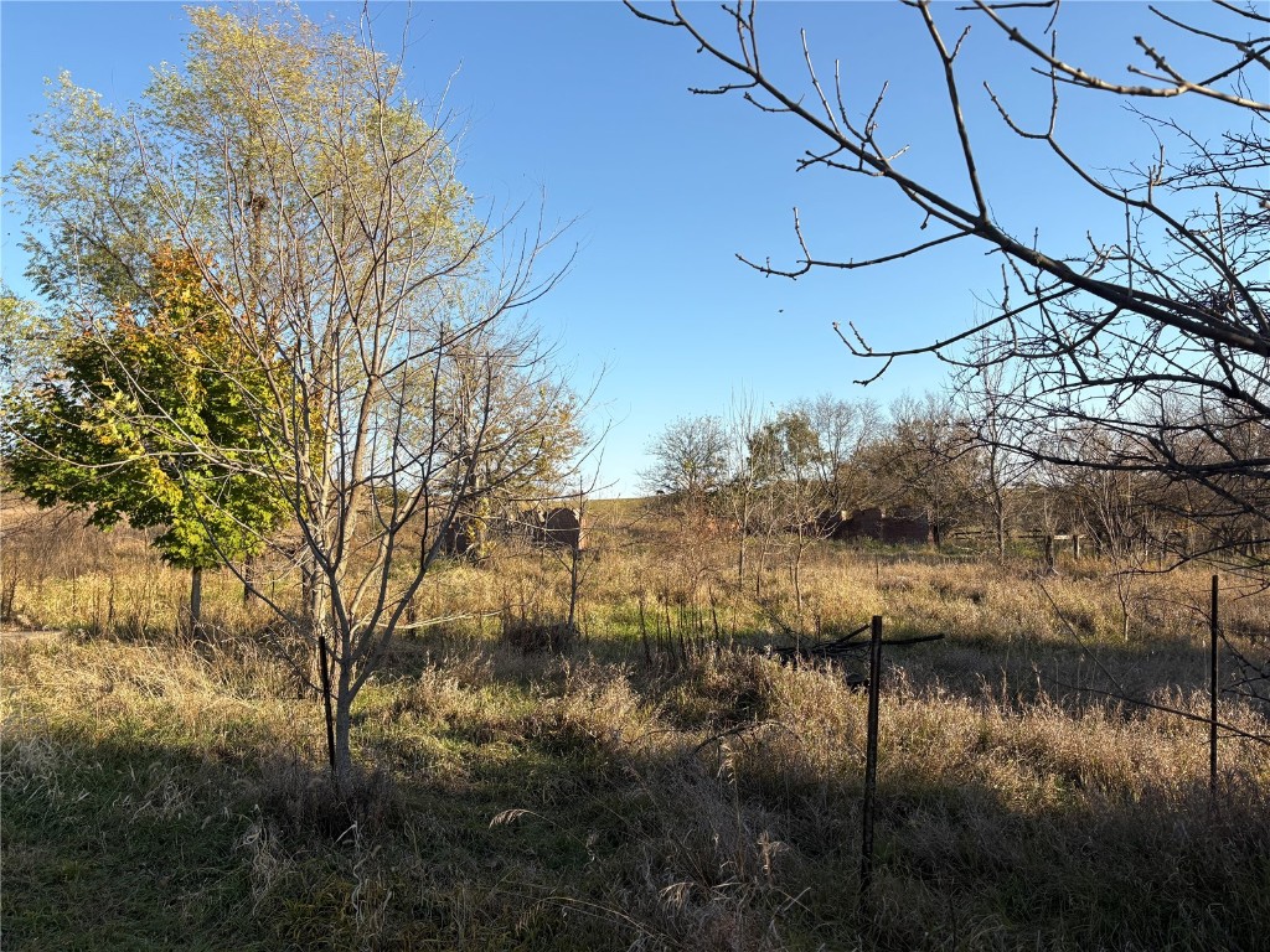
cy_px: 476
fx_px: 954
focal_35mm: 26
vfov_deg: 53.1
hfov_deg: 67.3
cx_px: 635
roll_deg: +2.8
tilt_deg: +5.7
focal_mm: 5.96
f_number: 1.6
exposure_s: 1/1626
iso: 50
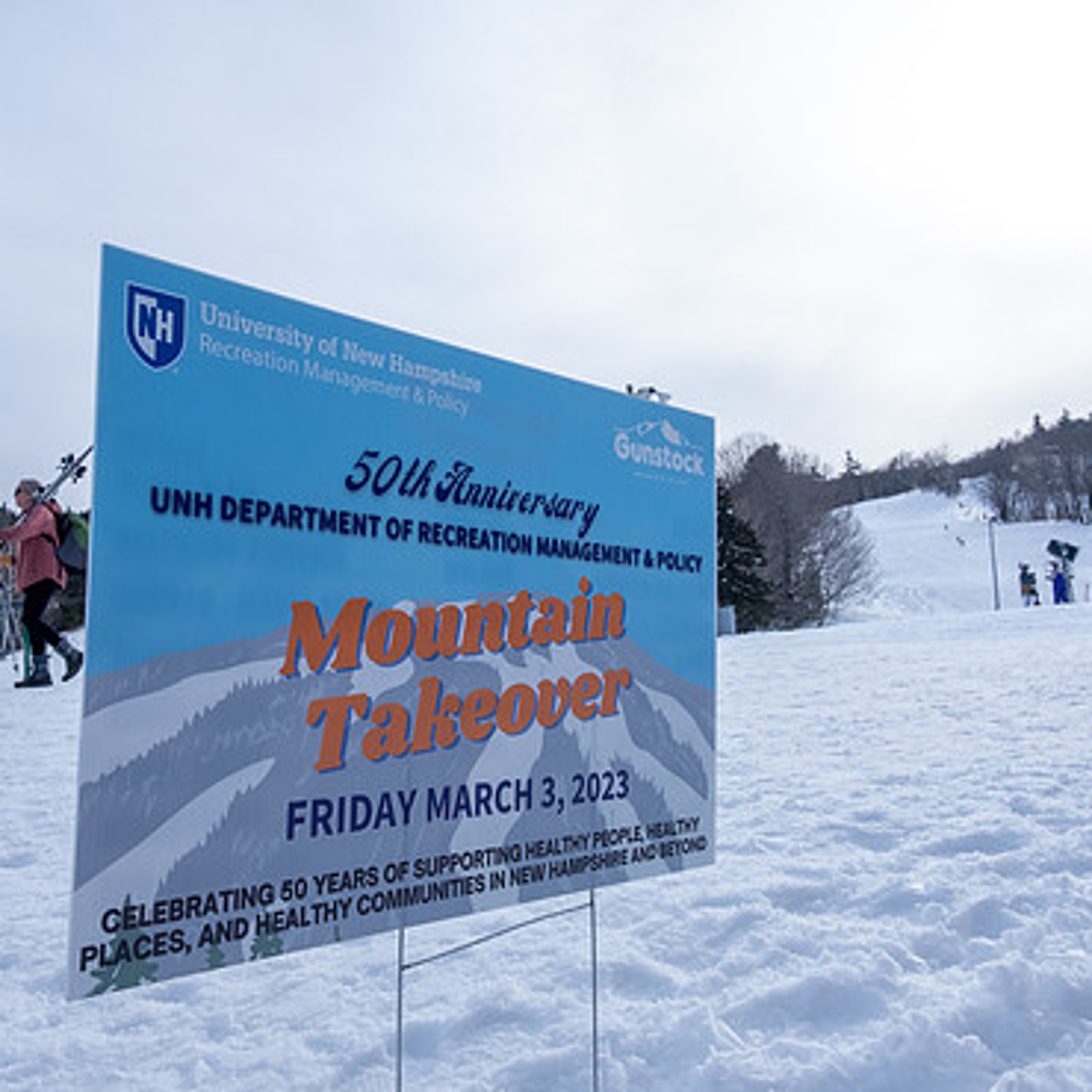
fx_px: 1142
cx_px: 466
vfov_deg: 51.1
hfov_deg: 50.9
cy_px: 565
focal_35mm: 32
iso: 640
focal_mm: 16
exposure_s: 1/500
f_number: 11
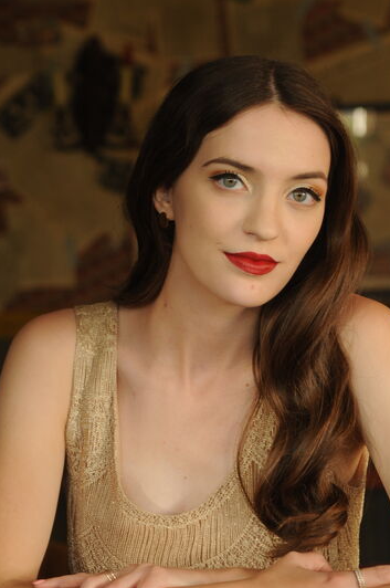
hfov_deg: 12.8
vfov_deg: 19.1
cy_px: 312
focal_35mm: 107
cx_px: 210
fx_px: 1744
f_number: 4
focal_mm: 60
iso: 320
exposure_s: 1/50
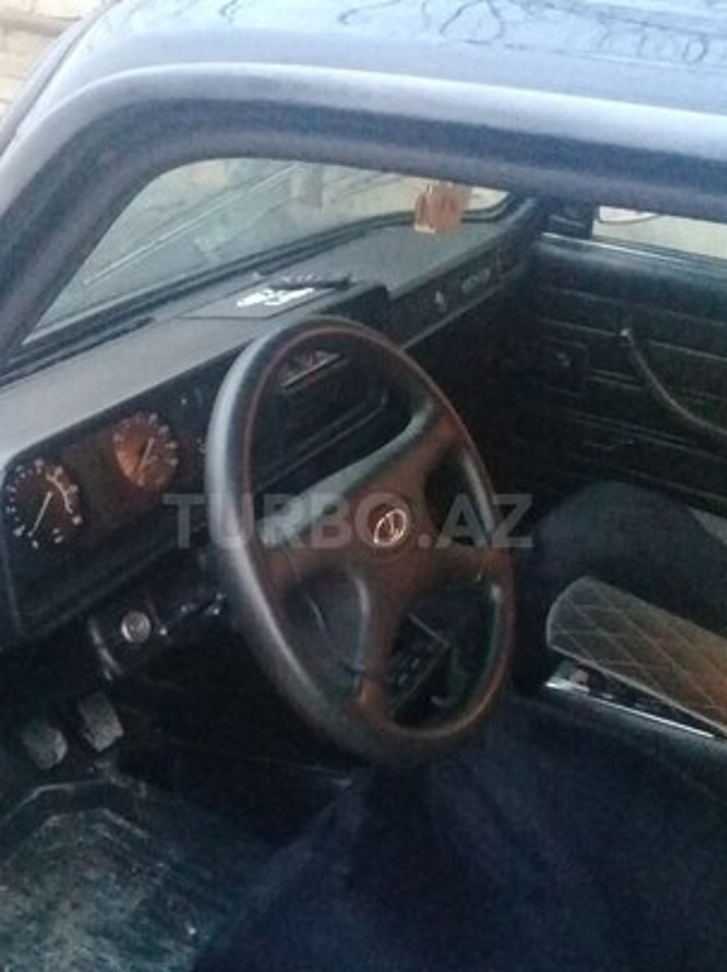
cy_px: 521
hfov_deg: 37.7
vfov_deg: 49.0
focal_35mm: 38
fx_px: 1066
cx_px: 348
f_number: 2.2
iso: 1250
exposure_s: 1/17
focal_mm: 3.3
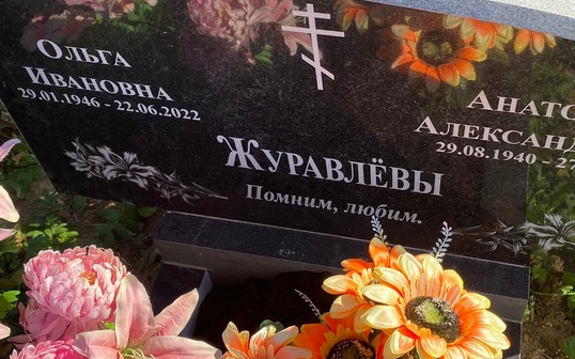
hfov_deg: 47.7
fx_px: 642
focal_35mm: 41
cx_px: 364
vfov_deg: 31.1
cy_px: 136
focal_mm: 4.25
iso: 32
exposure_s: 1/1043
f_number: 1.8
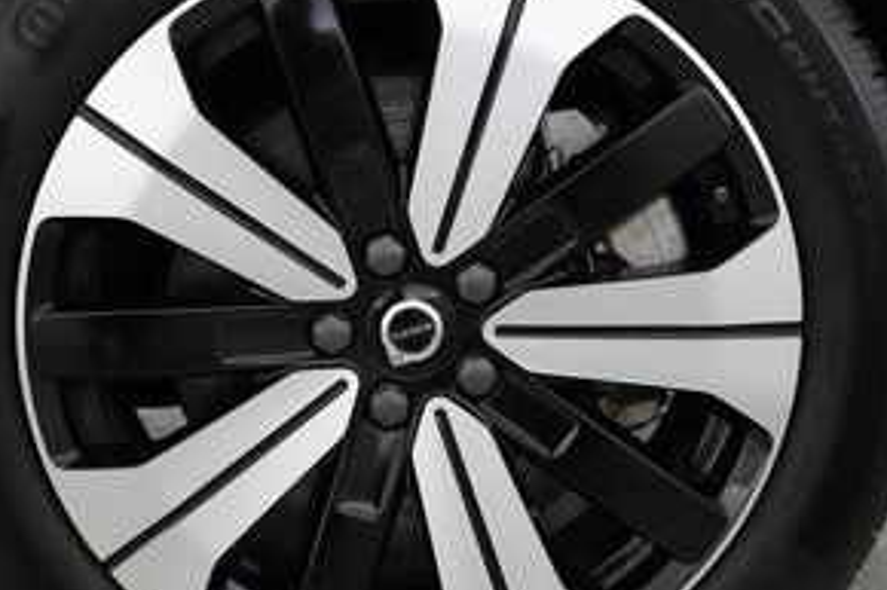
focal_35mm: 53
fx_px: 1305
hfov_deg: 37.5
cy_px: 336
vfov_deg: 25.5
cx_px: 407
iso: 4000
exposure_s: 1/160
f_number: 2.8
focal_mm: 24
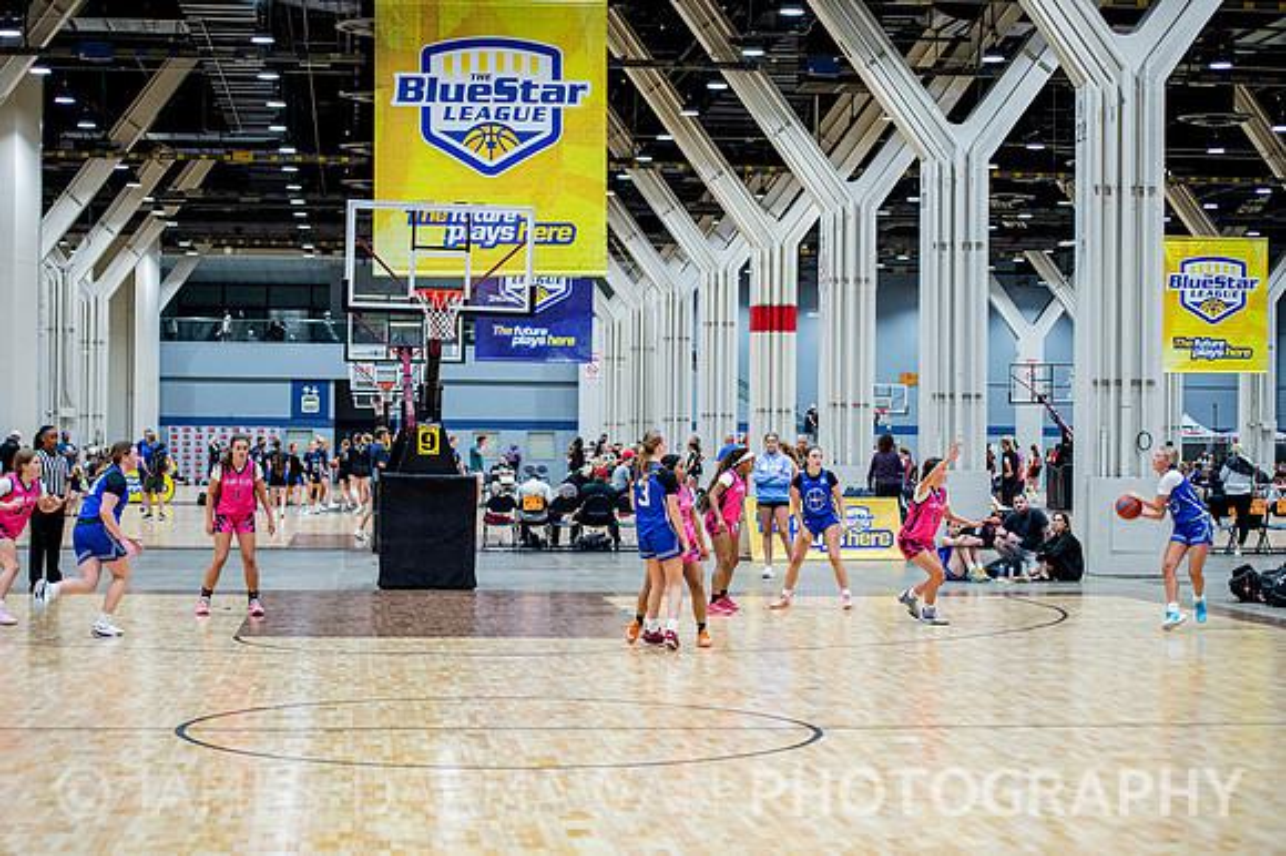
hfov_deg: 28.6
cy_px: 428
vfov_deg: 19.3
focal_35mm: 71
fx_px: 2523
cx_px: 643
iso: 2000
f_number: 2.8
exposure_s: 1/500
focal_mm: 70
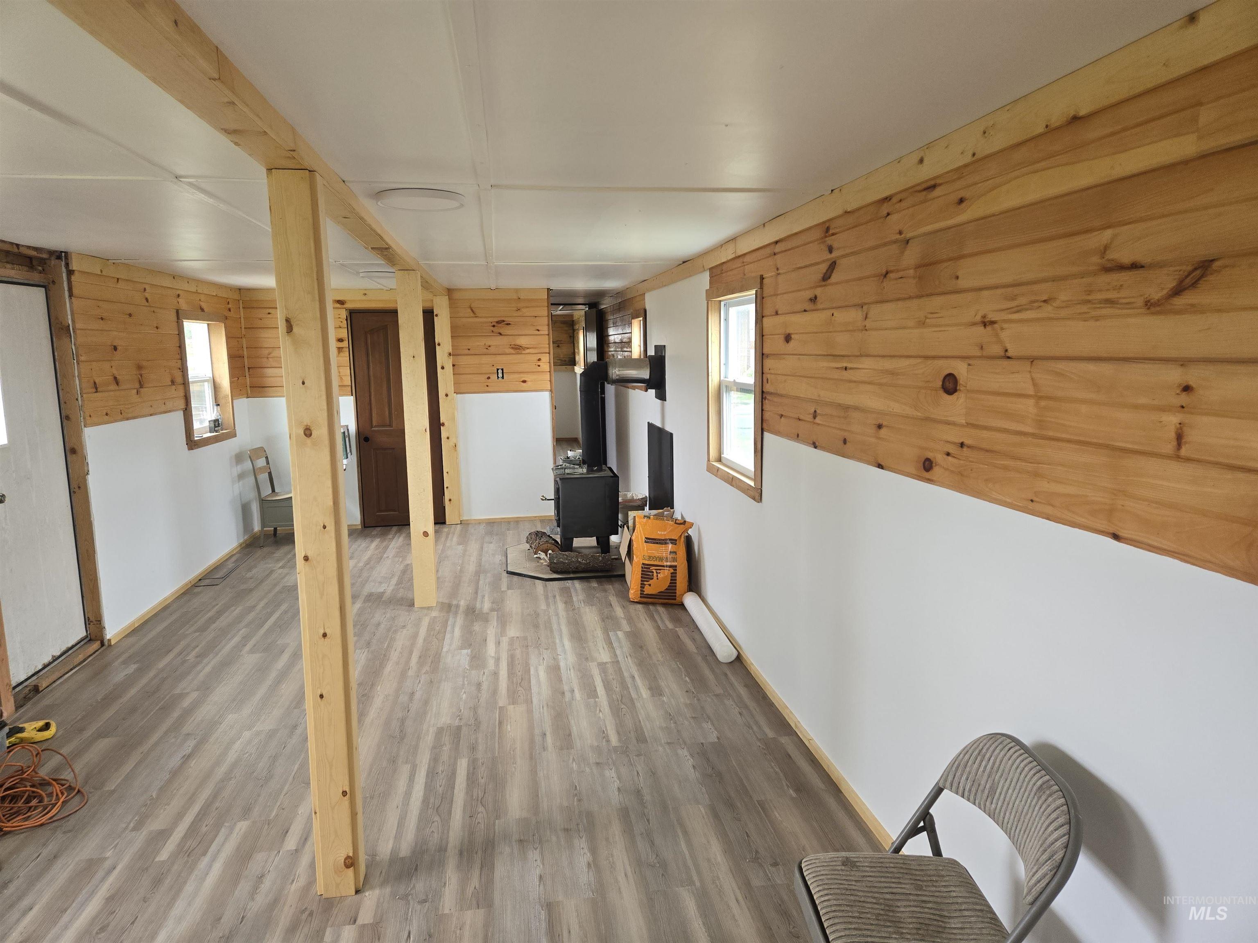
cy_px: 472
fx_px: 836
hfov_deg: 73.9
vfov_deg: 58.9
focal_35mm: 23
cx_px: 629
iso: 160
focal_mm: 5.4
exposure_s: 1/120
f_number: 1.8
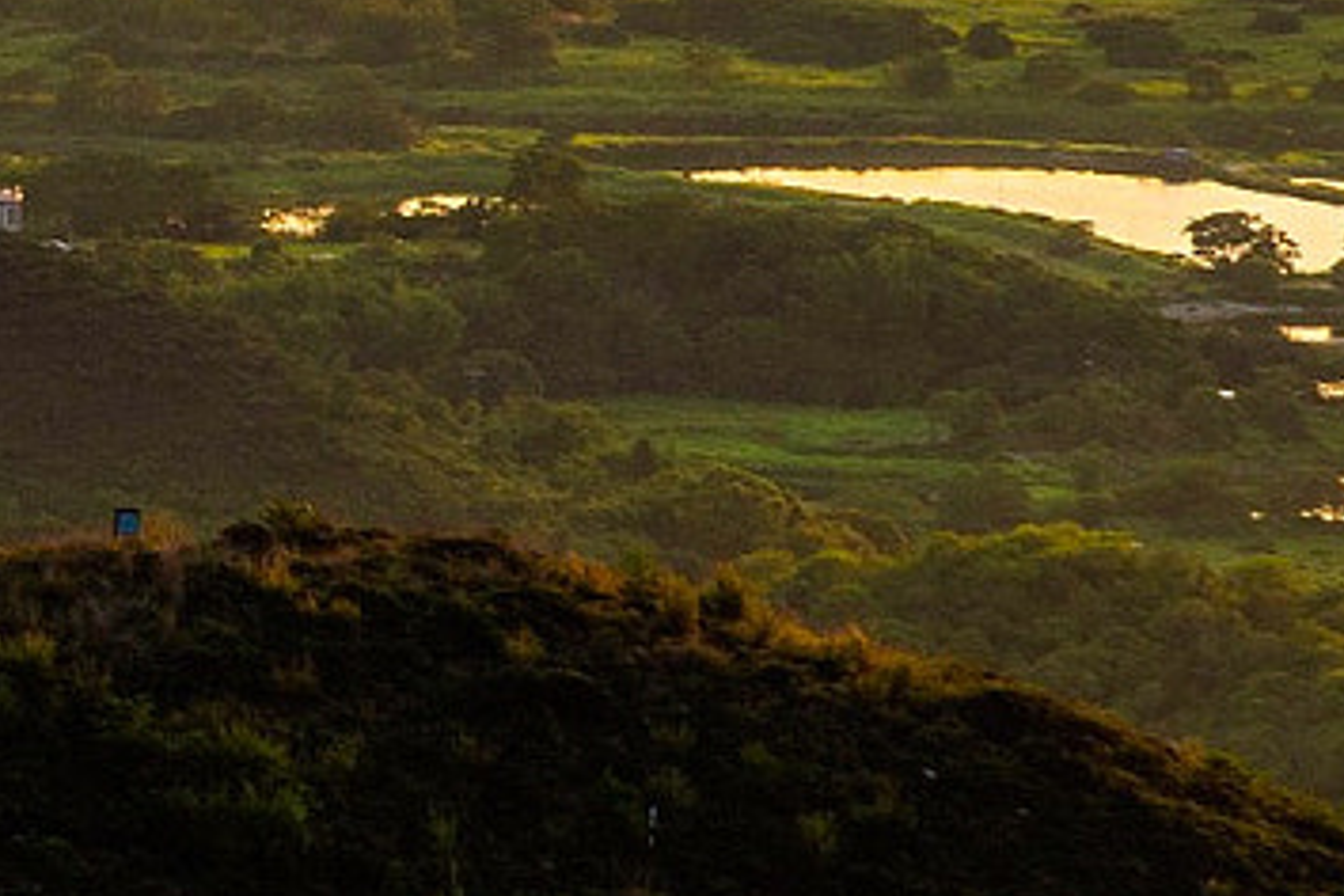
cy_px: -463
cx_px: -1538
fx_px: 14335
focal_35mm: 384
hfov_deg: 5.2
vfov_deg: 3.6
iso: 160
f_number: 14
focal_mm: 85
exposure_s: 1/100
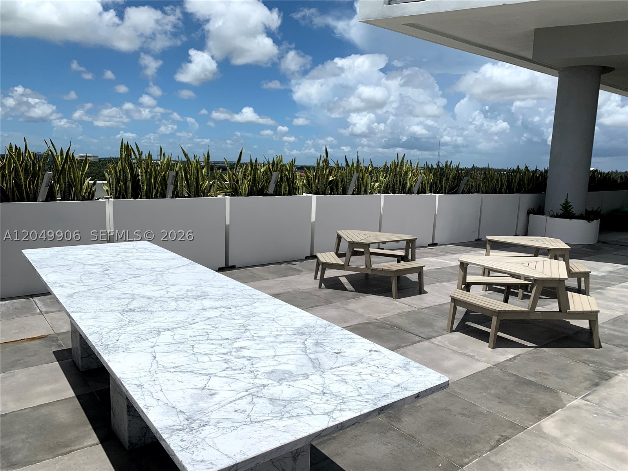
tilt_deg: -7.8
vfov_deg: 53.1
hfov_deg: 67.3
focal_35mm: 26
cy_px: 236
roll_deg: -1.5
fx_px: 472
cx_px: 314
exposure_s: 1/6897
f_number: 1.8
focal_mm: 4.25
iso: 25
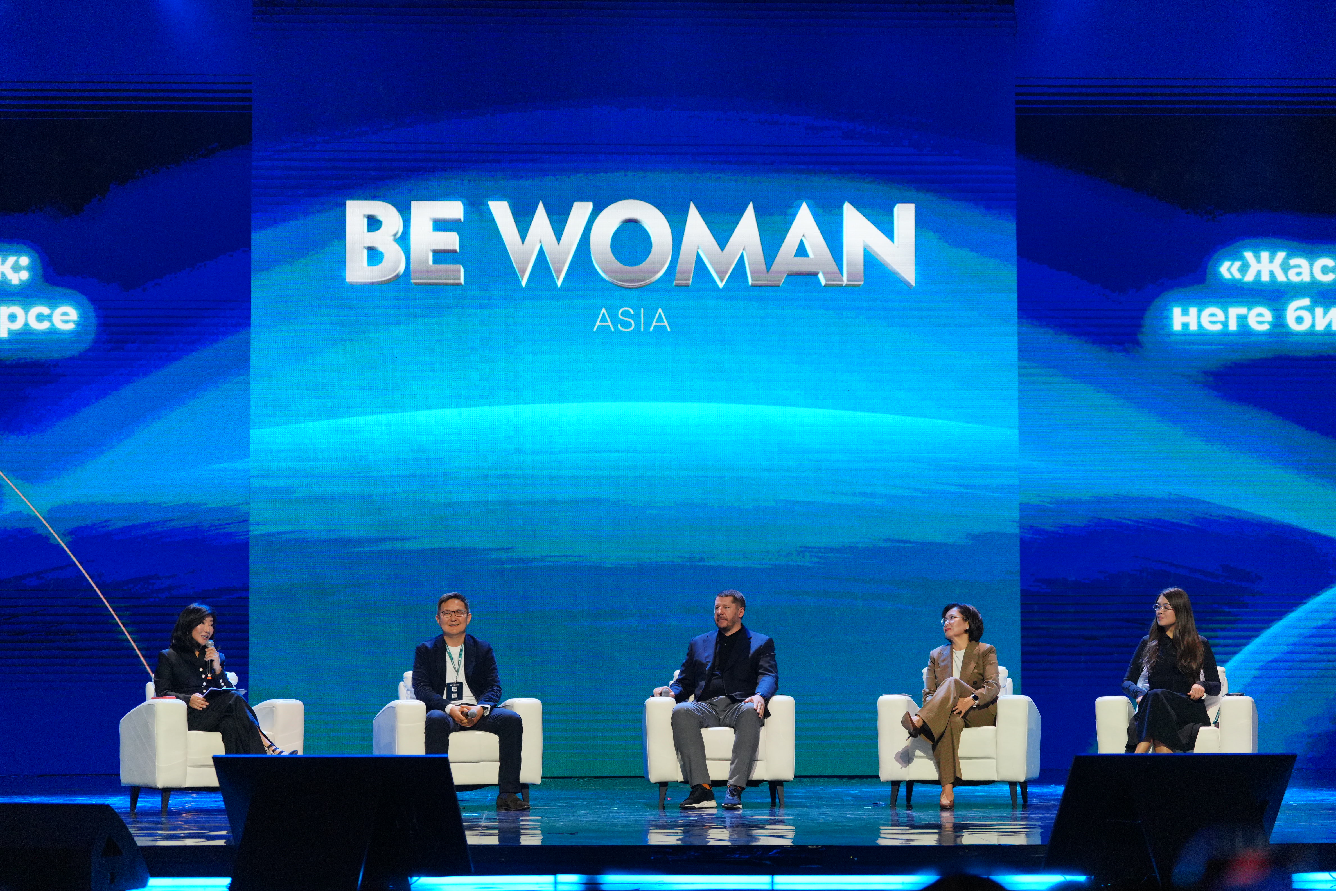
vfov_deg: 15.5
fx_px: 3266
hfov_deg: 23.1
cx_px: 668
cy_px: 446
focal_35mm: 88
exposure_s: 1/500
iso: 1600
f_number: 2.8
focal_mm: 88
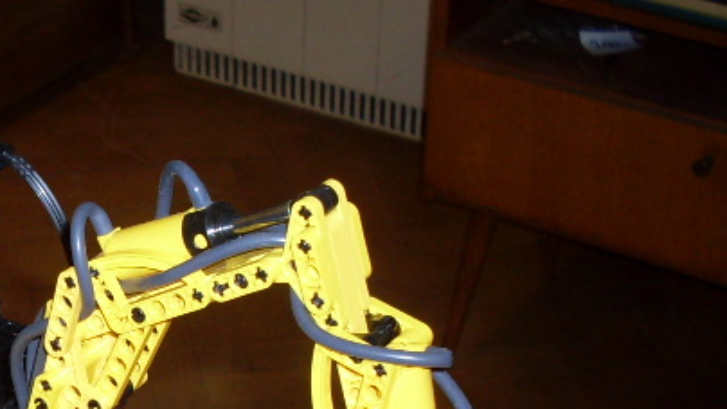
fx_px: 2024
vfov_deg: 11.2
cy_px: 530
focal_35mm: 105
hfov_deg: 19.6
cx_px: -59
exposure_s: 1/45
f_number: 2.8
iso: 100
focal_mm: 6.3
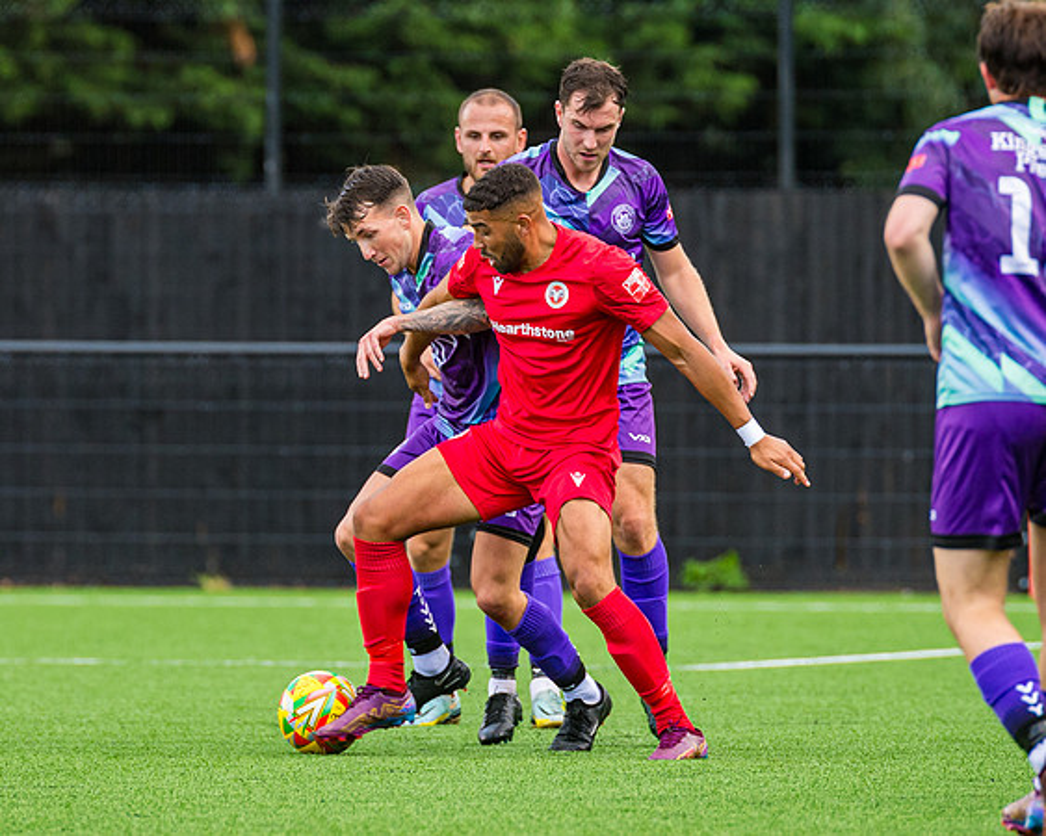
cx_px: 436
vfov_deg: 2.6
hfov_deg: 3.2
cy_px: 369
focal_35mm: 601
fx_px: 18597
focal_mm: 300
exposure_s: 1/1250
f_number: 4
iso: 800
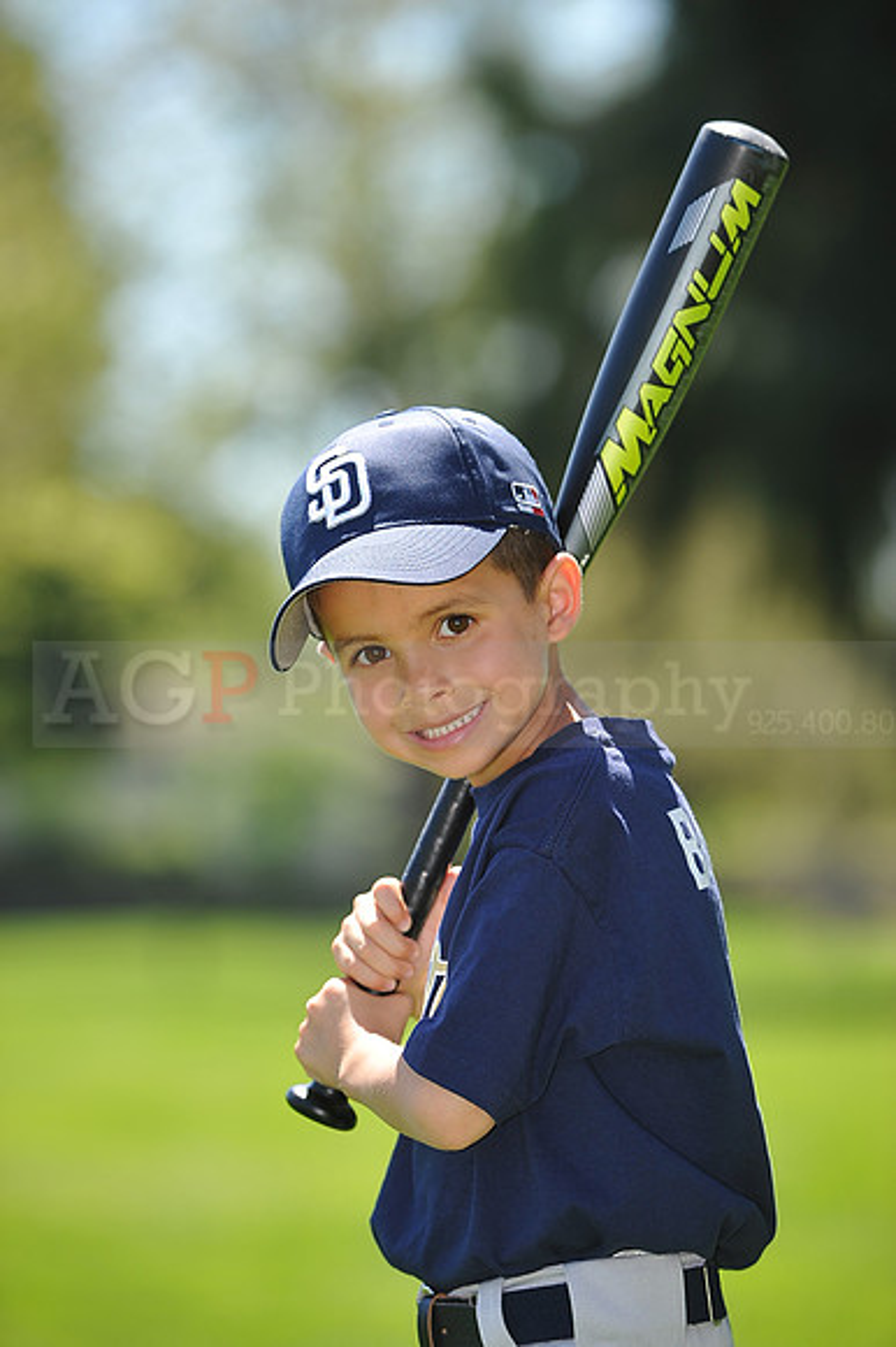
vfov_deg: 10.3
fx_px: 7475
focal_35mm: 200
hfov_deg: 6.9
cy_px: 674
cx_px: 448
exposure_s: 1/500
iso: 200
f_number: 4.5
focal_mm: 200
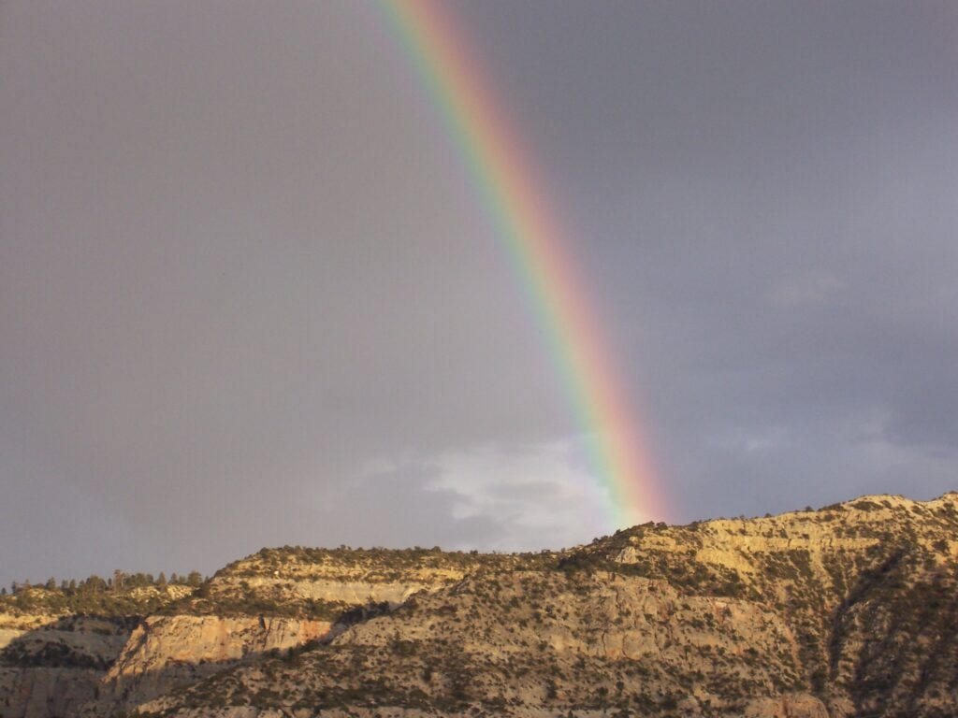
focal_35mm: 102
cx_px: 479
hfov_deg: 19.3
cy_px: 359
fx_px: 2823
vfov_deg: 14.5
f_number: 4.6
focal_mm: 16.8
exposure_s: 1/180
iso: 80
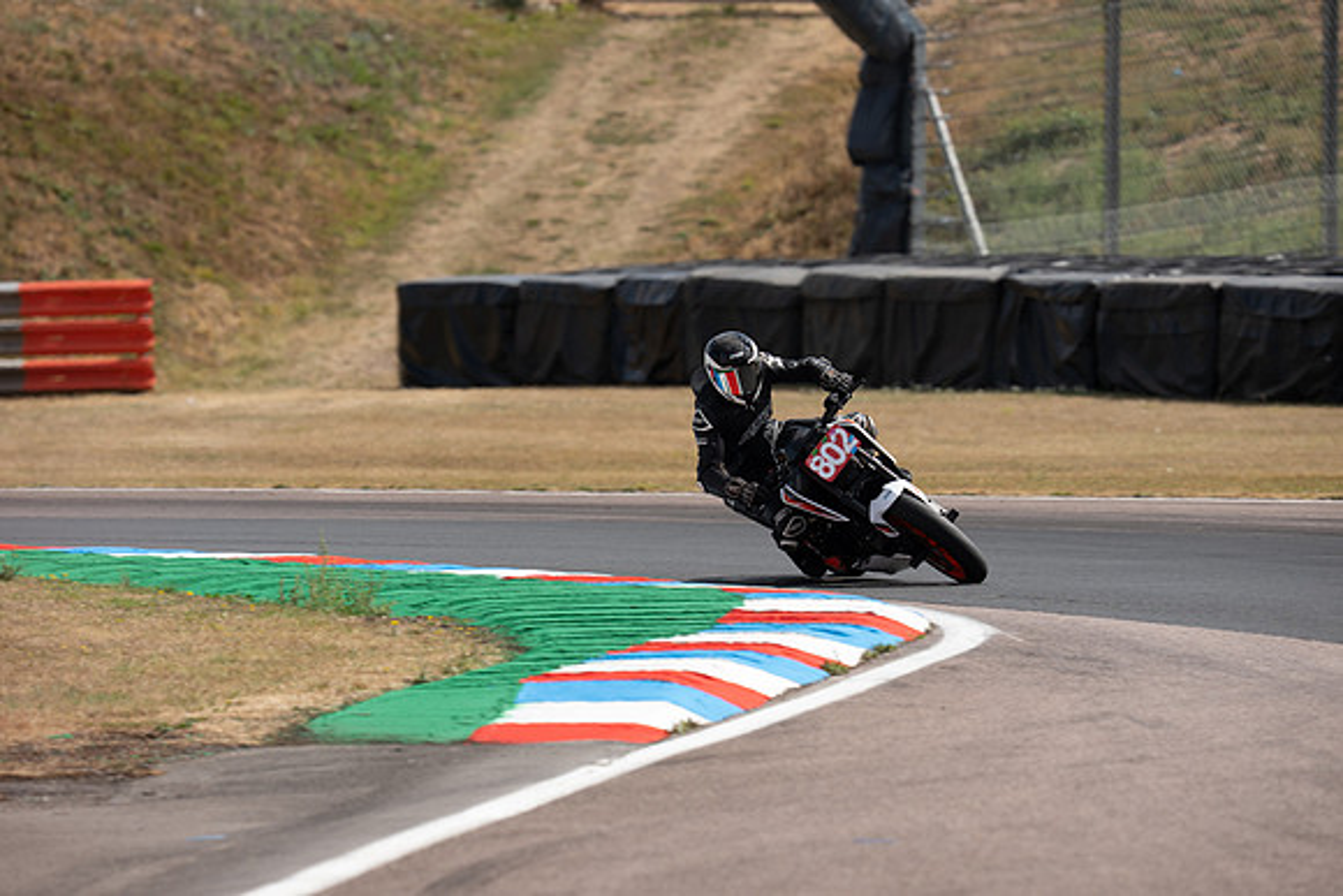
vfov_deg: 3.4
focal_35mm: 400
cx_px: 672
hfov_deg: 5.2
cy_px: 448
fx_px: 14925
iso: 80
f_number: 5.6
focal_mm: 400
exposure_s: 1/400
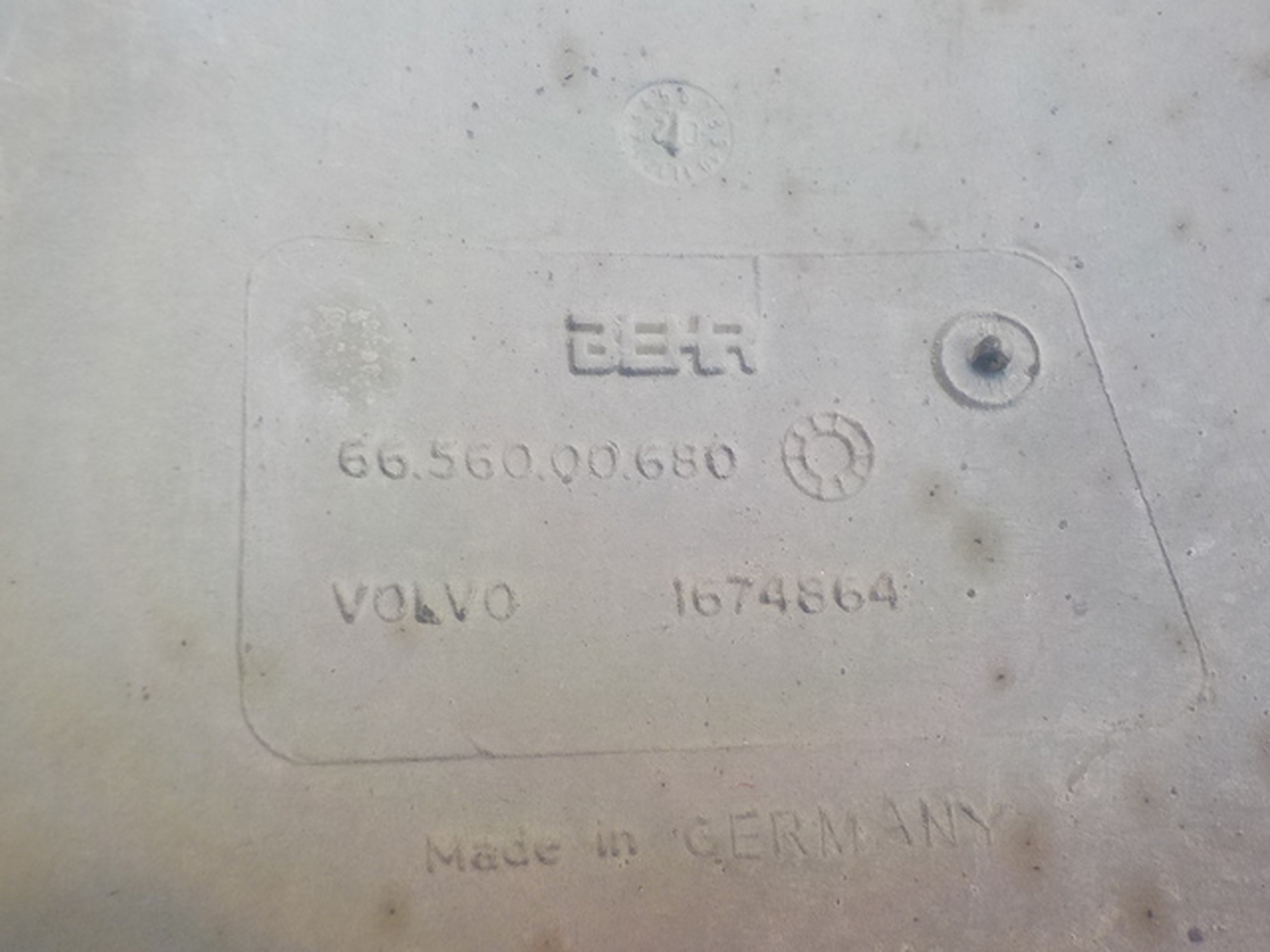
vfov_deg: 46.8
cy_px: 476
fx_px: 1101
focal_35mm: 30
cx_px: 635
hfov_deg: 60.0
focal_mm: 4.1
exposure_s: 1/30
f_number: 3.3
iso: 140
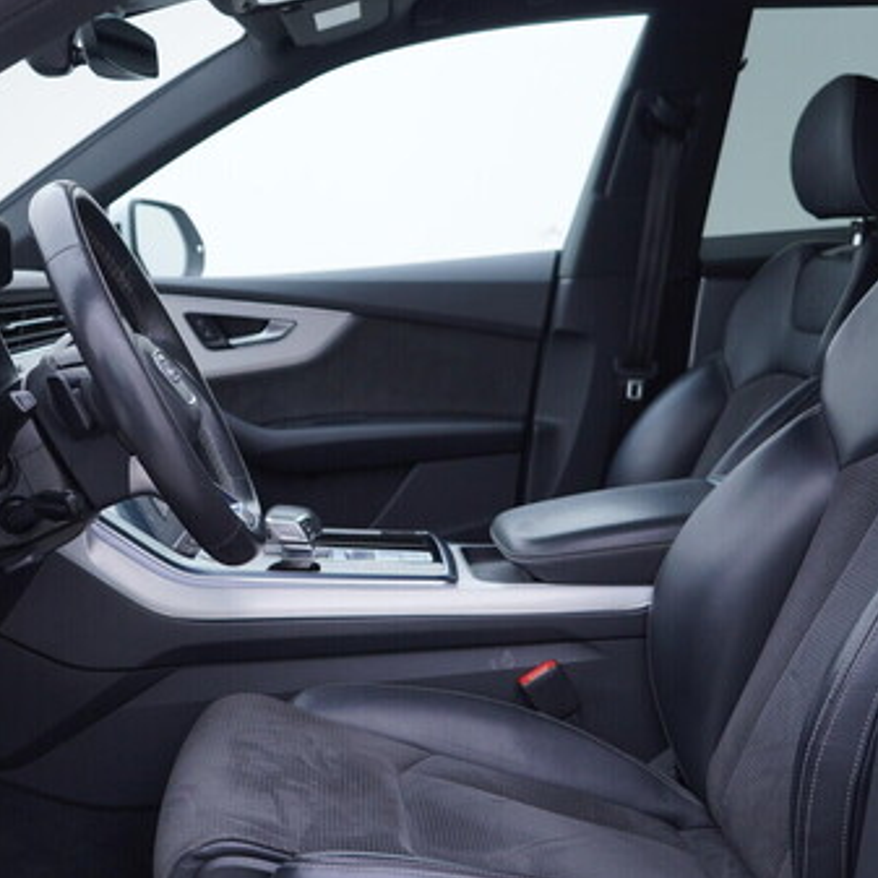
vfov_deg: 34.0
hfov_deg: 33.7
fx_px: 1435
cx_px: 292
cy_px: 449
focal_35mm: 50
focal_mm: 24
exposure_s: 1/50
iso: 125
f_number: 3.2
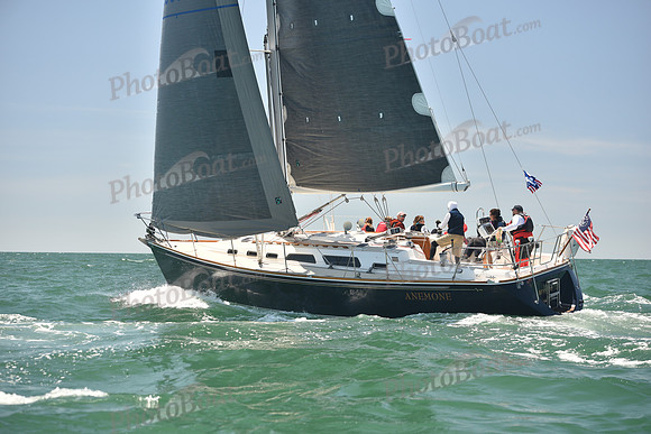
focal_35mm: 70
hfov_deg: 28.8
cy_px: 217
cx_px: 326
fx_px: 1266
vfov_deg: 19.5
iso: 250
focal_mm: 70
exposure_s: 1/800
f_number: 3.5
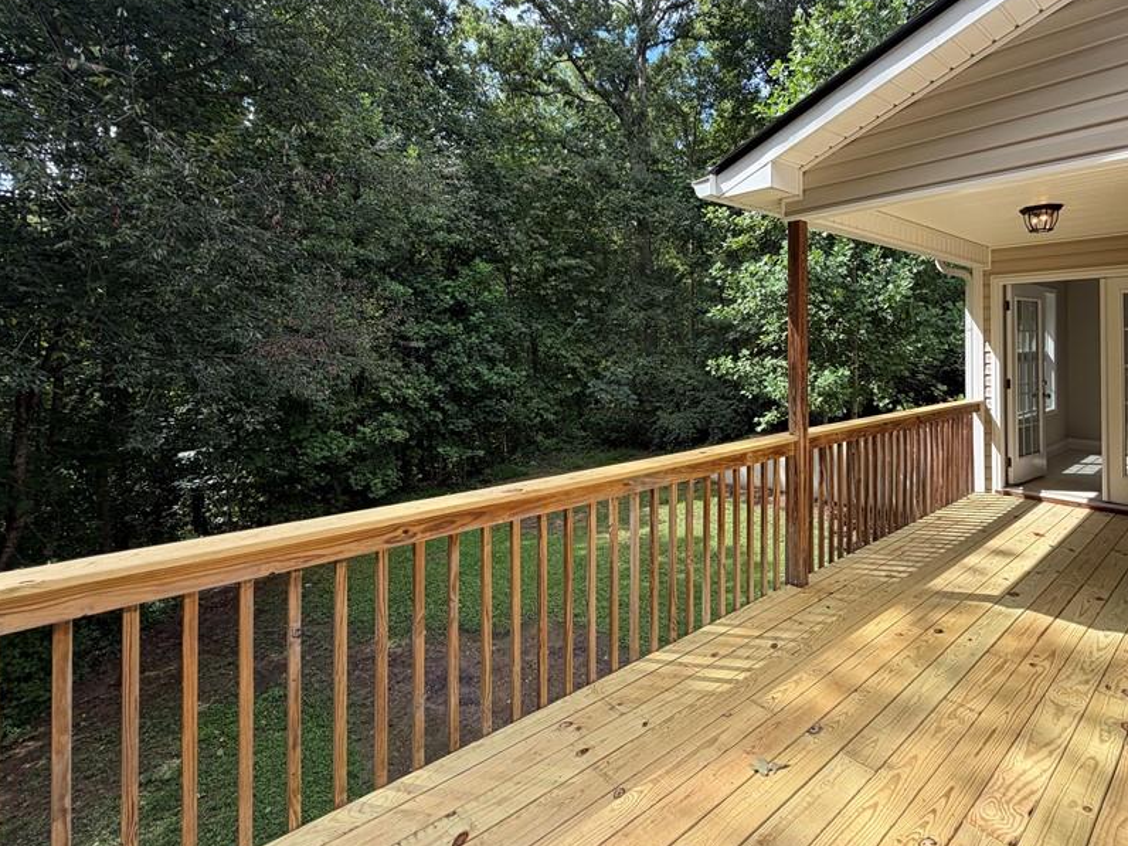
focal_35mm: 18
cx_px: 675
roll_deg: +0.4
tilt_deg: +0.1
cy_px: 342
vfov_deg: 70.9
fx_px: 587
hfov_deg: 86.7
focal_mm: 2.22
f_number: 2.2
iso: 64
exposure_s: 1/502
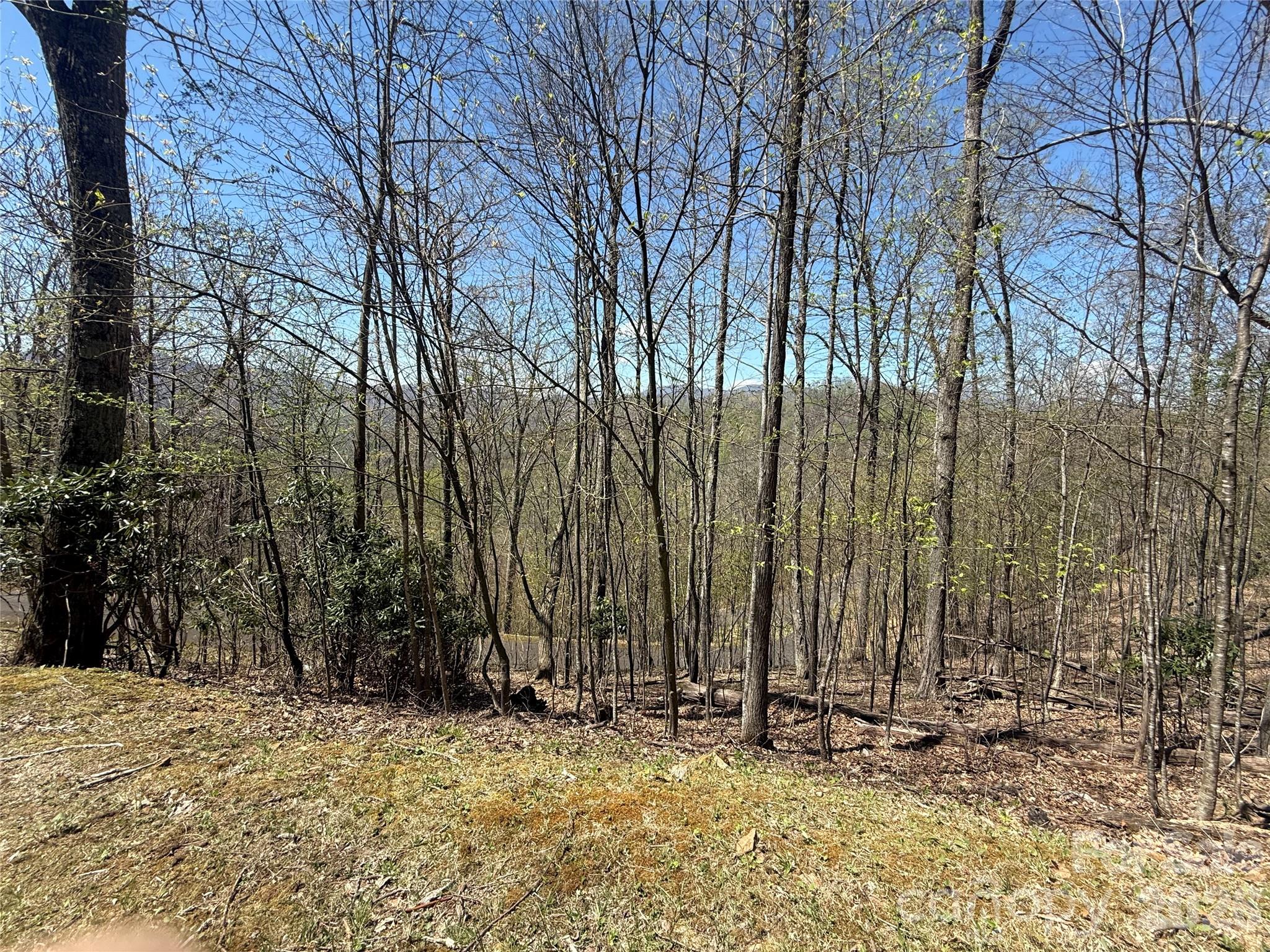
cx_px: 635
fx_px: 514
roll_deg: -2.5
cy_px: 476
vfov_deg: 85.7
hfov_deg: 102.1
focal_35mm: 14
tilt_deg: -6.4
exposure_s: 1/928
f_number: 2.2
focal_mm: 2.22
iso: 50
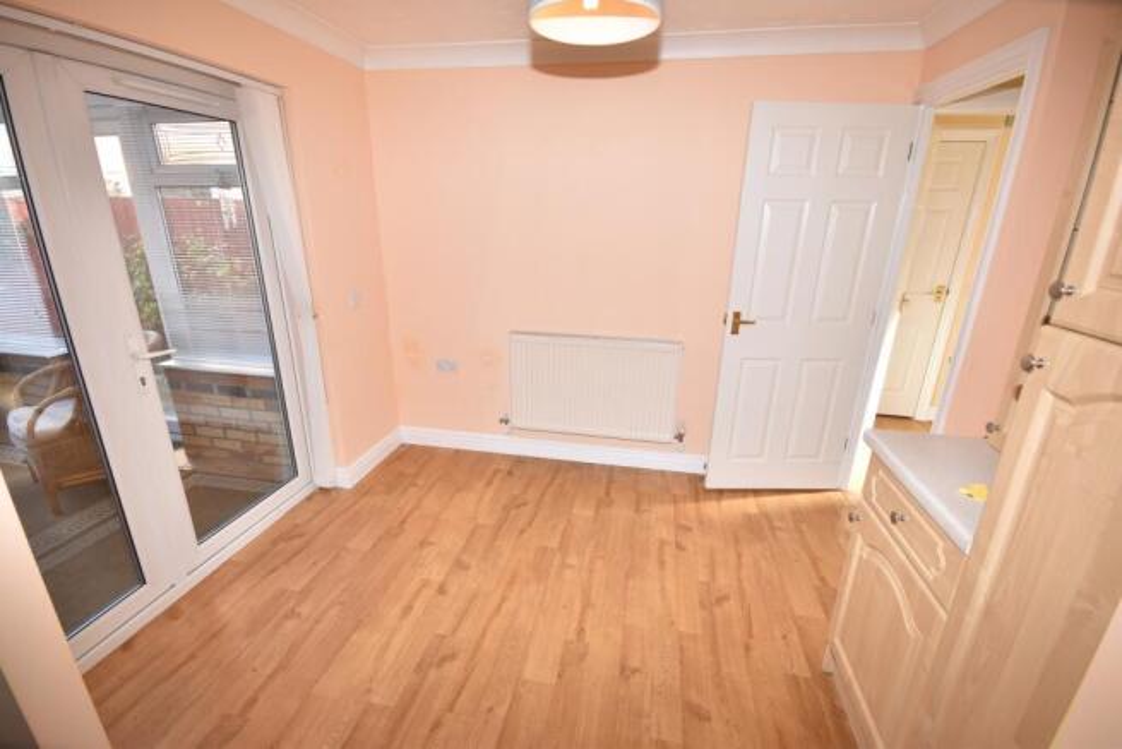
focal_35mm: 15
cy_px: 374
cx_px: 561
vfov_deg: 77.4
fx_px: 468
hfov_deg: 100.4
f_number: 5.6
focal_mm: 10
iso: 400
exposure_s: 1/60
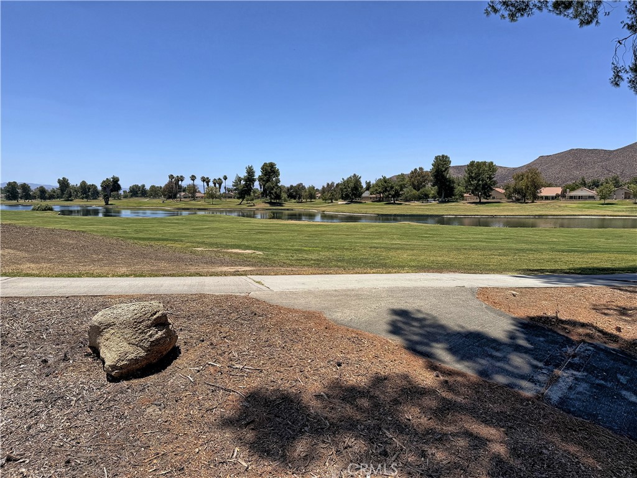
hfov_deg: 71.6
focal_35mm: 24
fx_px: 442
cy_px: 239
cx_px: 318
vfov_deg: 56.8
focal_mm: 6.8
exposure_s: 1/6173
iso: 80
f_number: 1.8
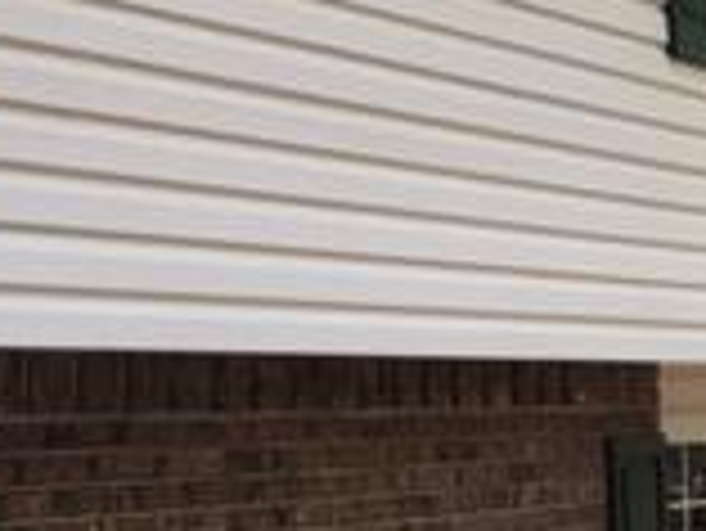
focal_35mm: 118
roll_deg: +1.7
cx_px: 872
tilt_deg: +3.7
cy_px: 396
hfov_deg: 16.0
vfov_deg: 12.5
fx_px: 2408
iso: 25
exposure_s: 1/129
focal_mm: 4.15
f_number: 2.2
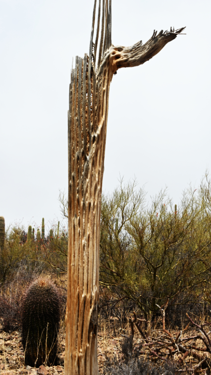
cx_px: 102
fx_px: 716
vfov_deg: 29.3
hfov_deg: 16.8
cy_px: 158
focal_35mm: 72
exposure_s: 1/400
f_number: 10
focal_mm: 58
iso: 160
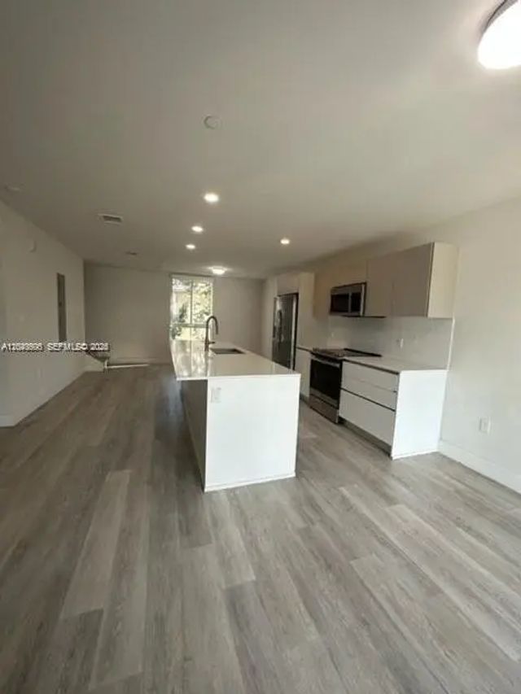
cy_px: 347
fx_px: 281
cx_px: 260
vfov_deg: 102.1
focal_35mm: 14
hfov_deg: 85.7
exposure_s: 1/120
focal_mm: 2.22
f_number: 2.2
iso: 80
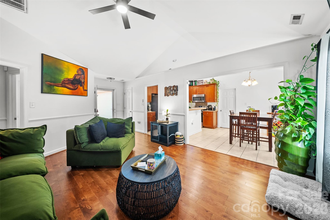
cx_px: 165
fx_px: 110
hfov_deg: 112.6
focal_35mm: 12
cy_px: 110
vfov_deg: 90.1
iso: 250
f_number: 9
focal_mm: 12
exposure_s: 1
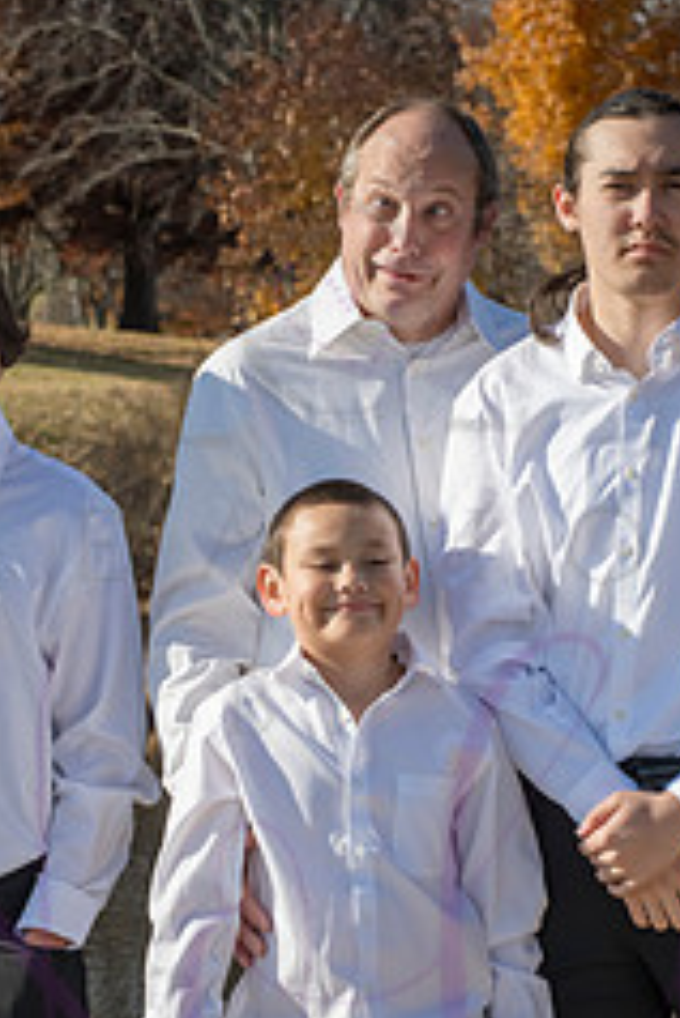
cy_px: 697
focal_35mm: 151
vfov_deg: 13.6
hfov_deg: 9.1
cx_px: 355
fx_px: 4272
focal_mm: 80
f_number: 9
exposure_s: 1/800
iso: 400
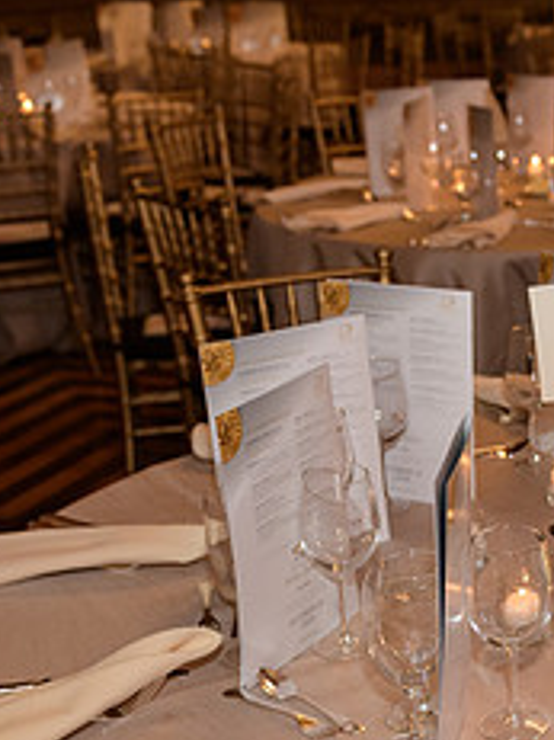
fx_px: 1602
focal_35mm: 75
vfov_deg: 25.7
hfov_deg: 18.7
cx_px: 647
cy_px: 540
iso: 1000
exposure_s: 1/125
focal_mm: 31
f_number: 3.2
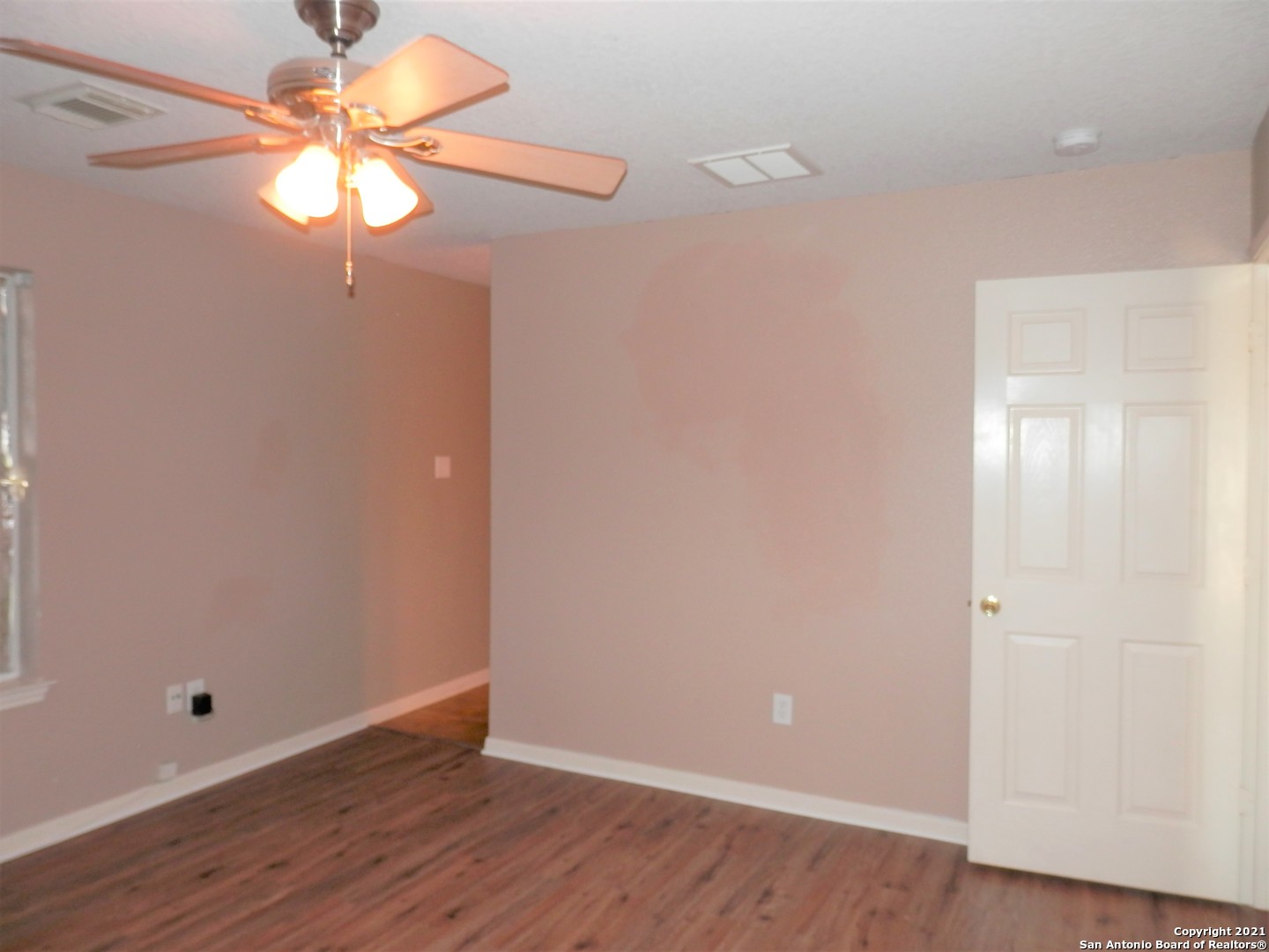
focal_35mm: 25
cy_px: 476
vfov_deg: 54.9
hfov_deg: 69.4
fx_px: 916
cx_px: 634
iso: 100
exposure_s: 1/30
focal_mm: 4.5
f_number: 3
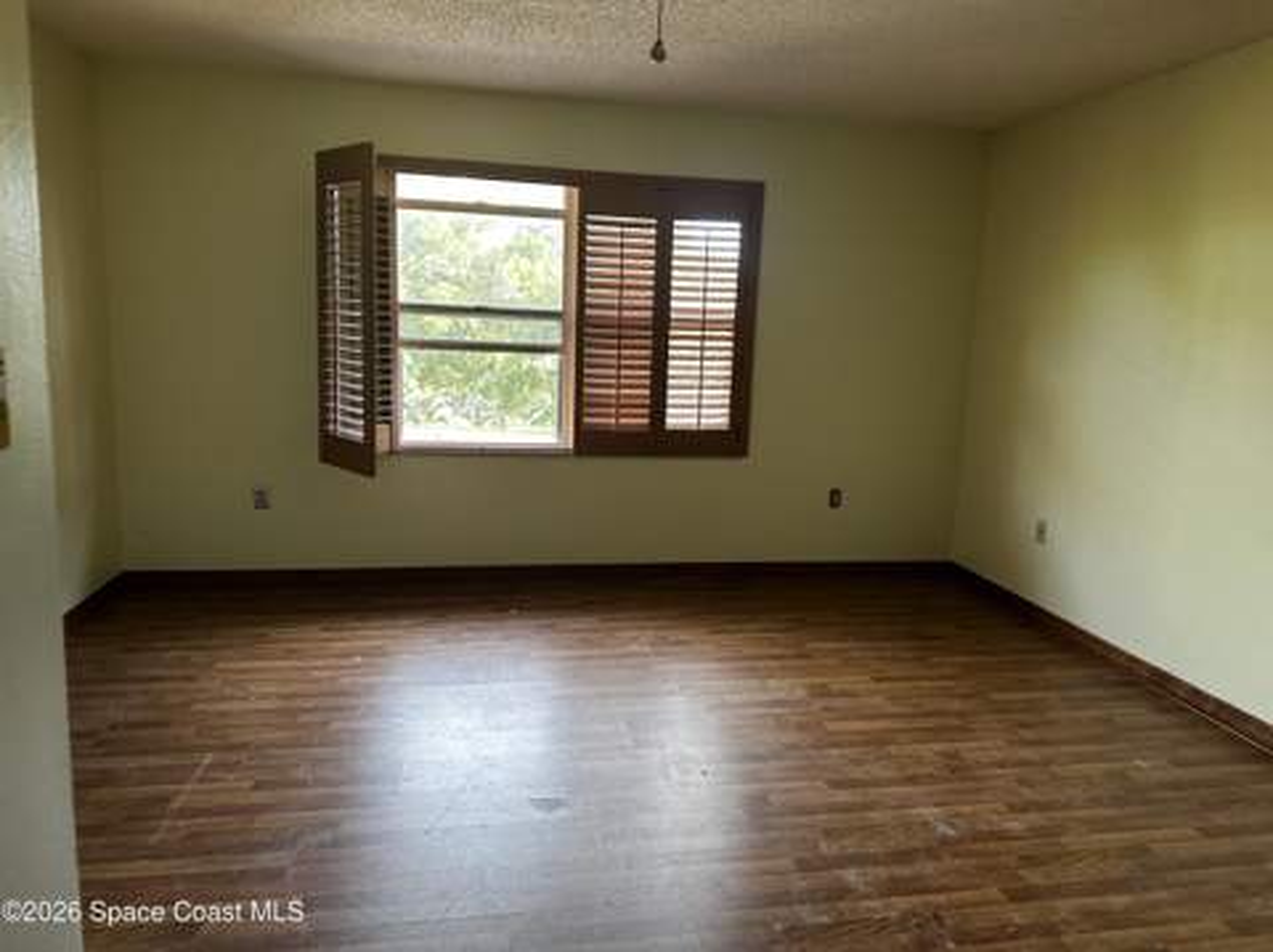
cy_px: 476
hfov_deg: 71.7
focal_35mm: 24
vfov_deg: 56.7
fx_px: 882
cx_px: 636
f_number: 1.78
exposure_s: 1/68
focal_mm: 6.86
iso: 250
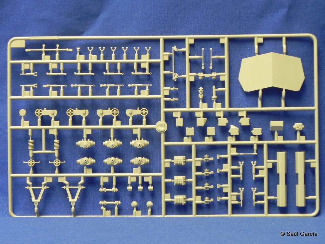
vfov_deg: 19.6
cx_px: 162
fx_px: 704
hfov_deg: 26.0
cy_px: 122
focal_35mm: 75
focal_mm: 13.4
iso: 400
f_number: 4
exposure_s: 1/15.7
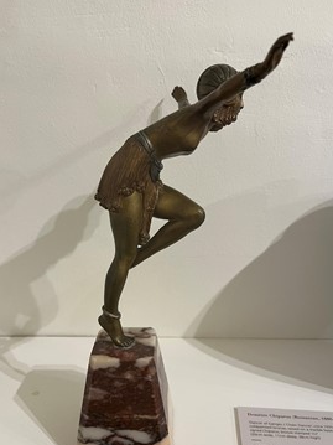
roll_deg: +1.2
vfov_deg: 61.6
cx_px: 163
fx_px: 372
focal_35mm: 29
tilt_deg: -17.7
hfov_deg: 48.2
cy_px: 236
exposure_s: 1/50
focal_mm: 5.1
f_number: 1.6
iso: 125
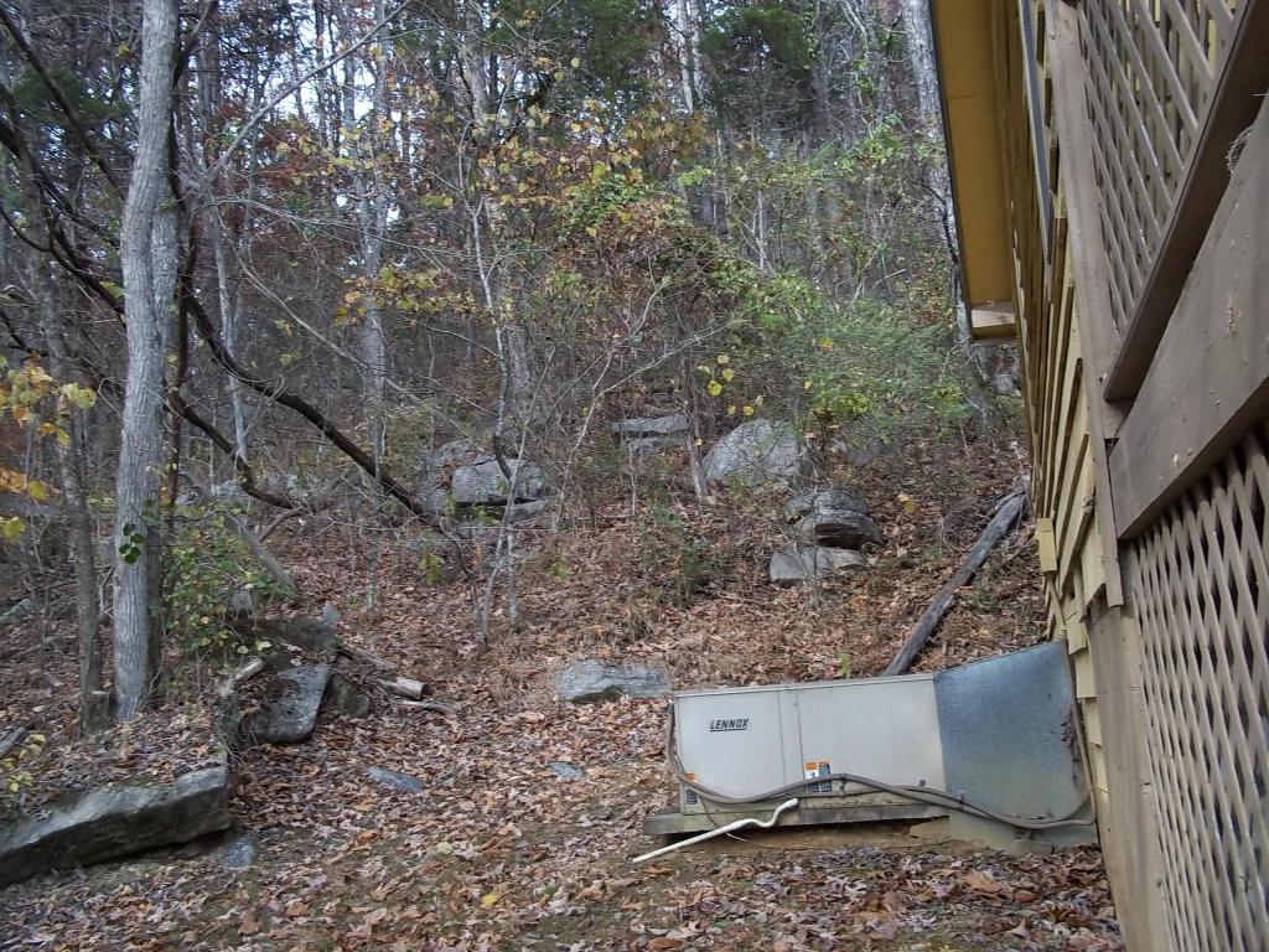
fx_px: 1320
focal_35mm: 36
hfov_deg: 51.4
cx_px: 634
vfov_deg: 39.7
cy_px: 476
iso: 80
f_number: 3.1
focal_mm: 6.5
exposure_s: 1/200
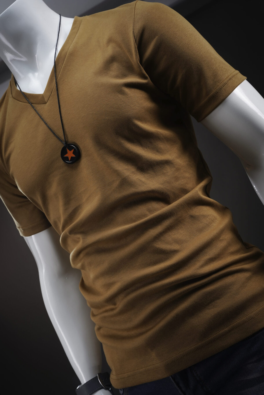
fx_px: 462
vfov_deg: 46.4
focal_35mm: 42
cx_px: 132
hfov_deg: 31.9
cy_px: 198
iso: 100
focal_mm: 42
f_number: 9
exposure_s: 1/250
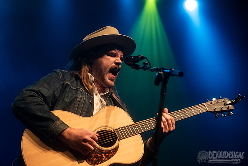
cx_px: 118
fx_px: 579
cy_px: 79
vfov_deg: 16.3
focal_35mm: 84
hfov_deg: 24.2
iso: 2500
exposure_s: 1/160
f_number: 3.2
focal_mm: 80
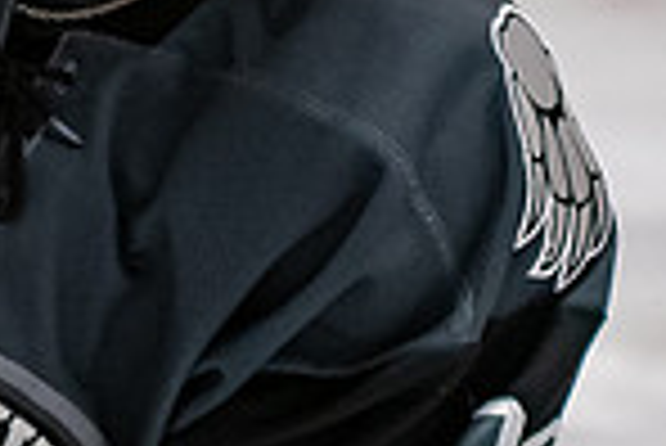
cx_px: 100
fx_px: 9963
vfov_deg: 2.6
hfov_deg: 3.8
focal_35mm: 538
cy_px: -394
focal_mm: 70
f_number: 2.8
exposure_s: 1/800
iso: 2000
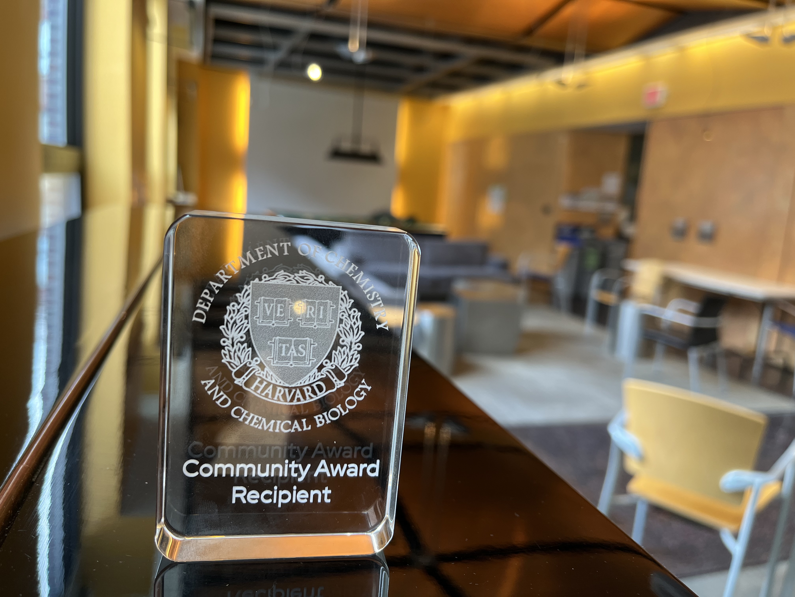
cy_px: 298
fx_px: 597
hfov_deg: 67.3
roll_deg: -3.9
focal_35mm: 26
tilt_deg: -9.5
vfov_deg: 53.1
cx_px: 398
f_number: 1.6
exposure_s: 1/60
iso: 64
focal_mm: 5.1
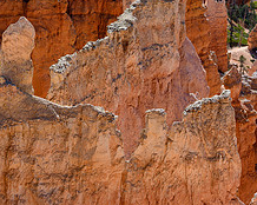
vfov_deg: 10.9
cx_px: 33
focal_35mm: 140
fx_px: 1064
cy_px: -14
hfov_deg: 13.7
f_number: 6.3
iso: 100
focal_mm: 56
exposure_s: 1/320
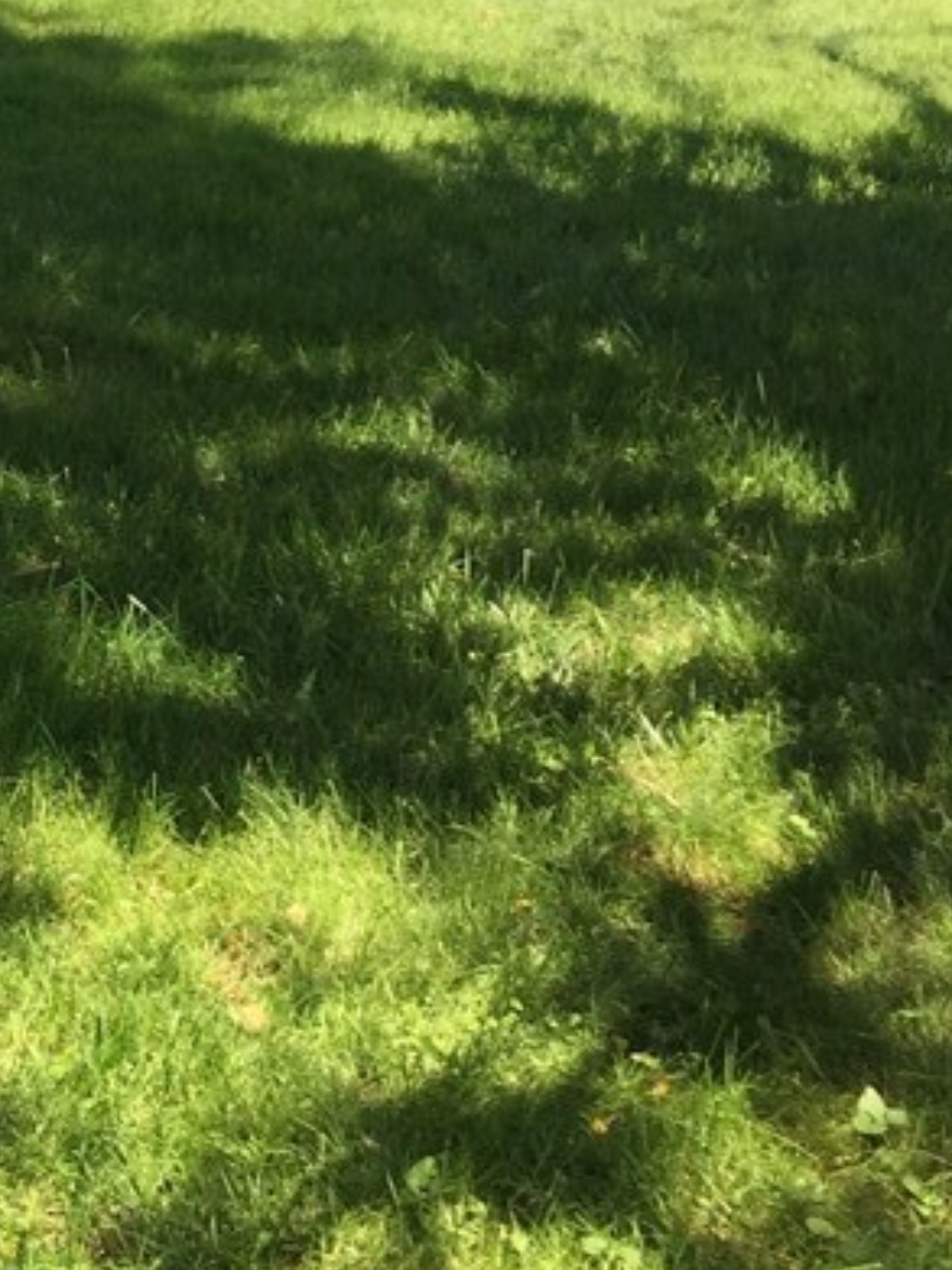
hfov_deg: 18.1
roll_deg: -2.4
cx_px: -266
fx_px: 2788
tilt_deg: -6.9
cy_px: -55
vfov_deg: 24.3
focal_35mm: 76
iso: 32
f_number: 2.2
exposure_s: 1/824
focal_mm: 4.15
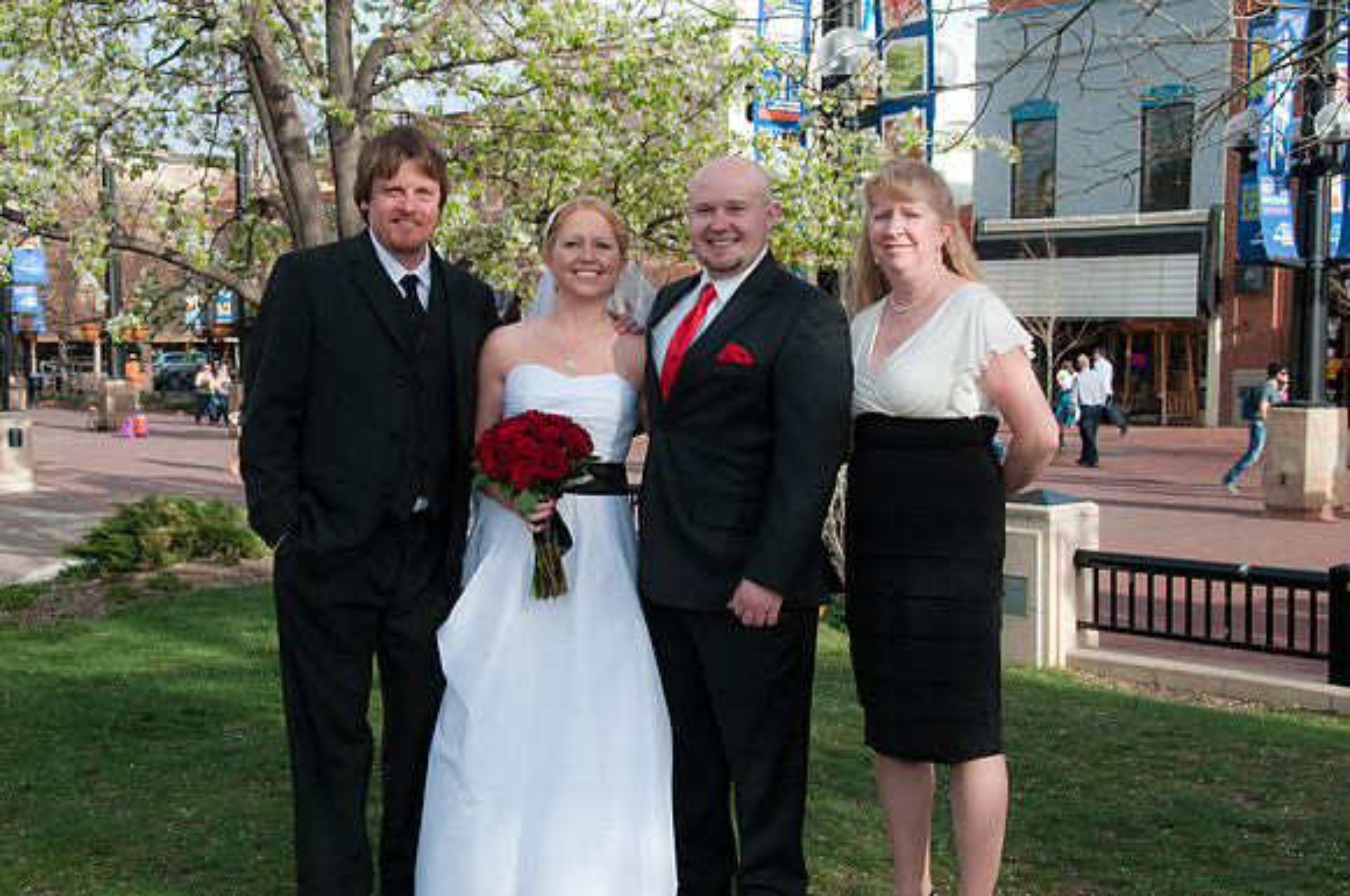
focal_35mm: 48
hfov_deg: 41.2
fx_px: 1797
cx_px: 675
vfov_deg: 28.0
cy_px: 448
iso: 320
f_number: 8
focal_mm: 32
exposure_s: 1/160
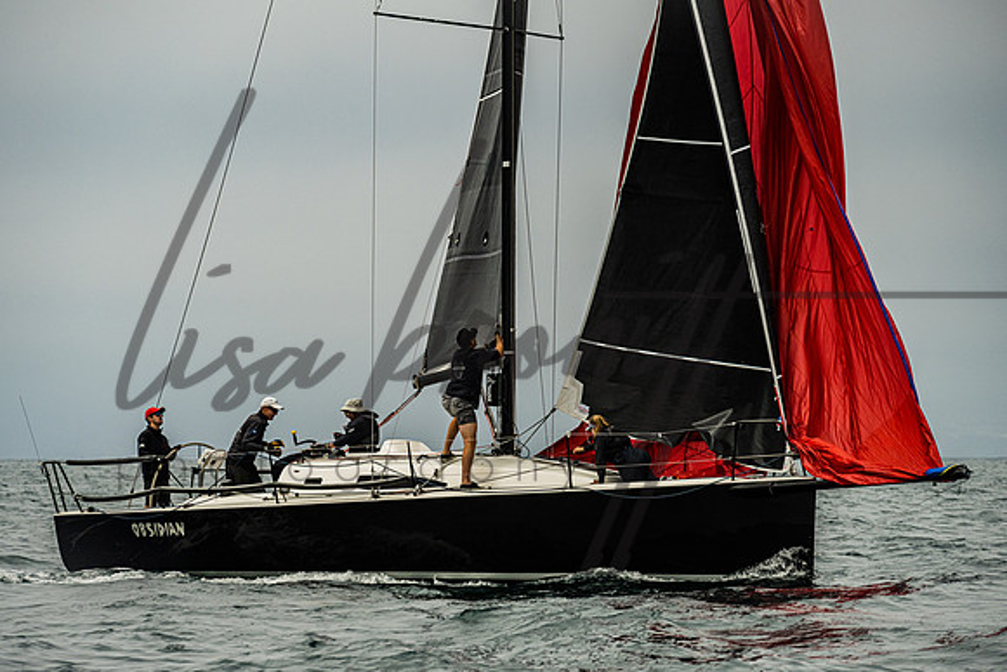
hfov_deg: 10.6
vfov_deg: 7.1
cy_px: 357
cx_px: 482
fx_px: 5403
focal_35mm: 193
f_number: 6.3
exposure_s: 1/2500
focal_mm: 170
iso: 400
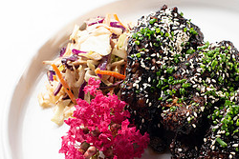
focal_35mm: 116
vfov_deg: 11.8
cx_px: 175
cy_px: 138
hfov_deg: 17.5
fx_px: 771
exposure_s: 1/250
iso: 250
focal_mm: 50
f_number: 7.1
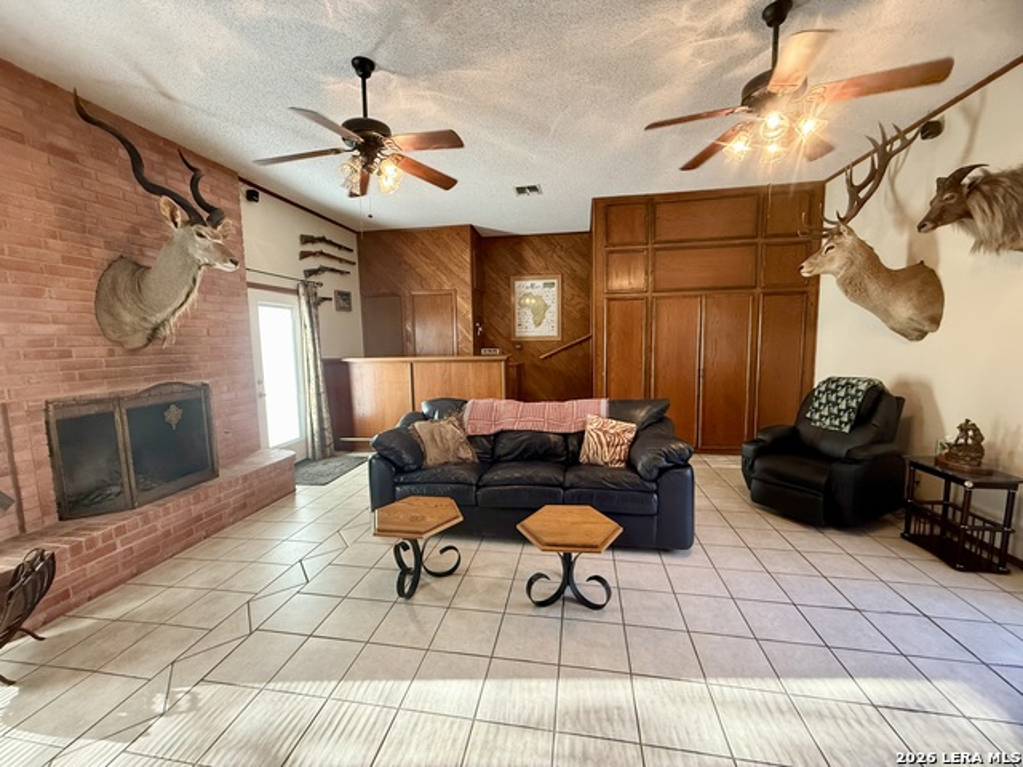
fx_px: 414
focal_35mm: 14
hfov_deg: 102.1
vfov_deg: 85.7
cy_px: 384
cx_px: 512
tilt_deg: -5.4
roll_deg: +0.7
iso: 400
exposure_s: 1/60
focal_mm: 2.22
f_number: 2.2
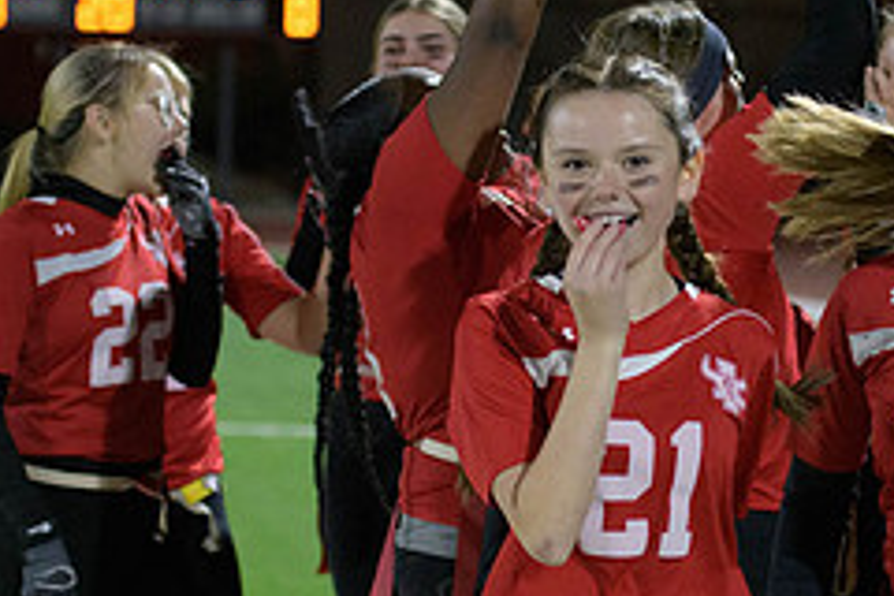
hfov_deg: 12.1
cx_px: 834
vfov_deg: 8.1
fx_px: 4197
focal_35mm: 169
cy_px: 371
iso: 5600
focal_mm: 70
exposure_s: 1/640
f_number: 2.8
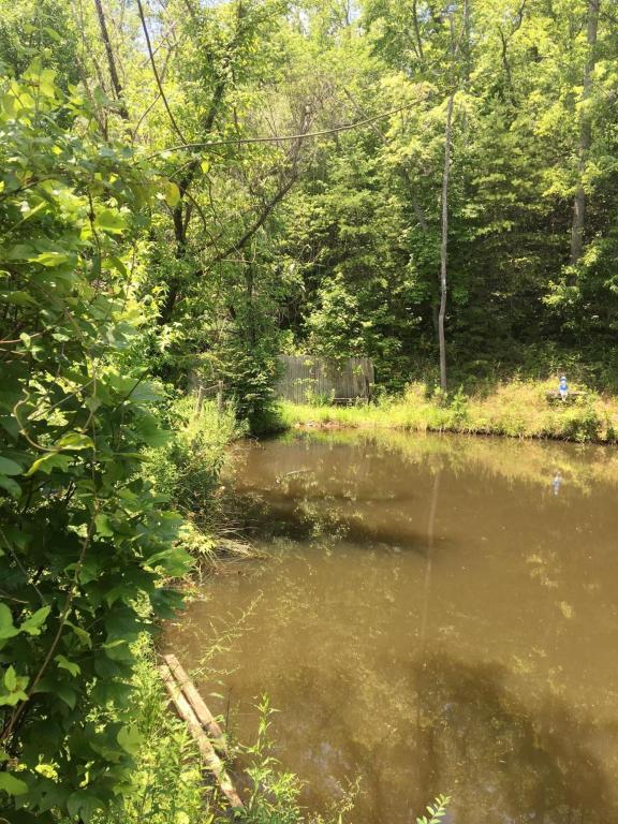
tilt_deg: -2.5
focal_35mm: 29
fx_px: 690
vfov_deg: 61.7
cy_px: 412
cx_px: 309
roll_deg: -4.5
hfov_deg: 48.2
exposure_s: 1/351
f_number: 2.2
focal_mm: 4.15
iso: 25
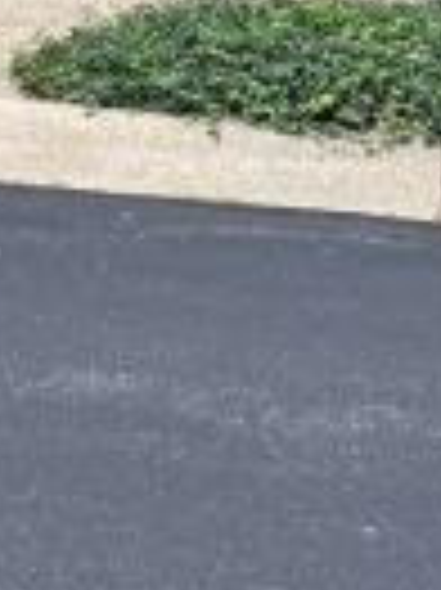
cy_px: -622
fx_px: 2433
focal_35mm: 143
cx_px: -657
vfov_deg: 12.1
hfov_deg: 9.2
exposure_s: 1/3571
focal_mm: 5.7
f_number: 1.5
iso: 50
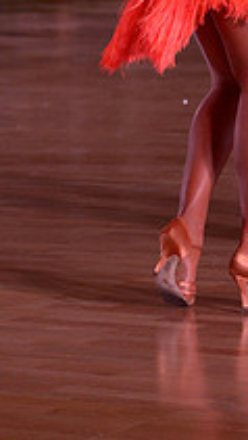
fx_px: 3185
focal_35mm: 273
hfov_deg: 4.4
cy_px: -129
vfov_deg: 7.8
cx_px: 353
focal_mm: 95
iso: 1250
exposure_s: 1/250
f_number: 5
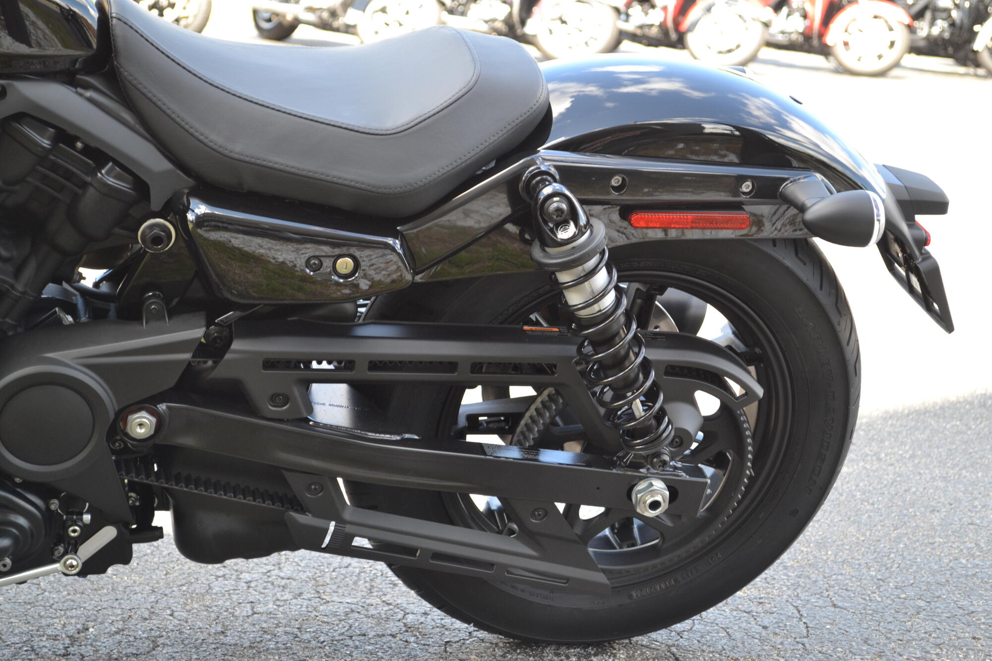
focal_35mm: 69
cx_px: 496
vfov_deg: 19.7
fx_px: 1901
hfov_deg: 29.2
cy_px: 330
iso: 360
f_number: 5.6
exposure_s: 1/125
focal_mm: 46
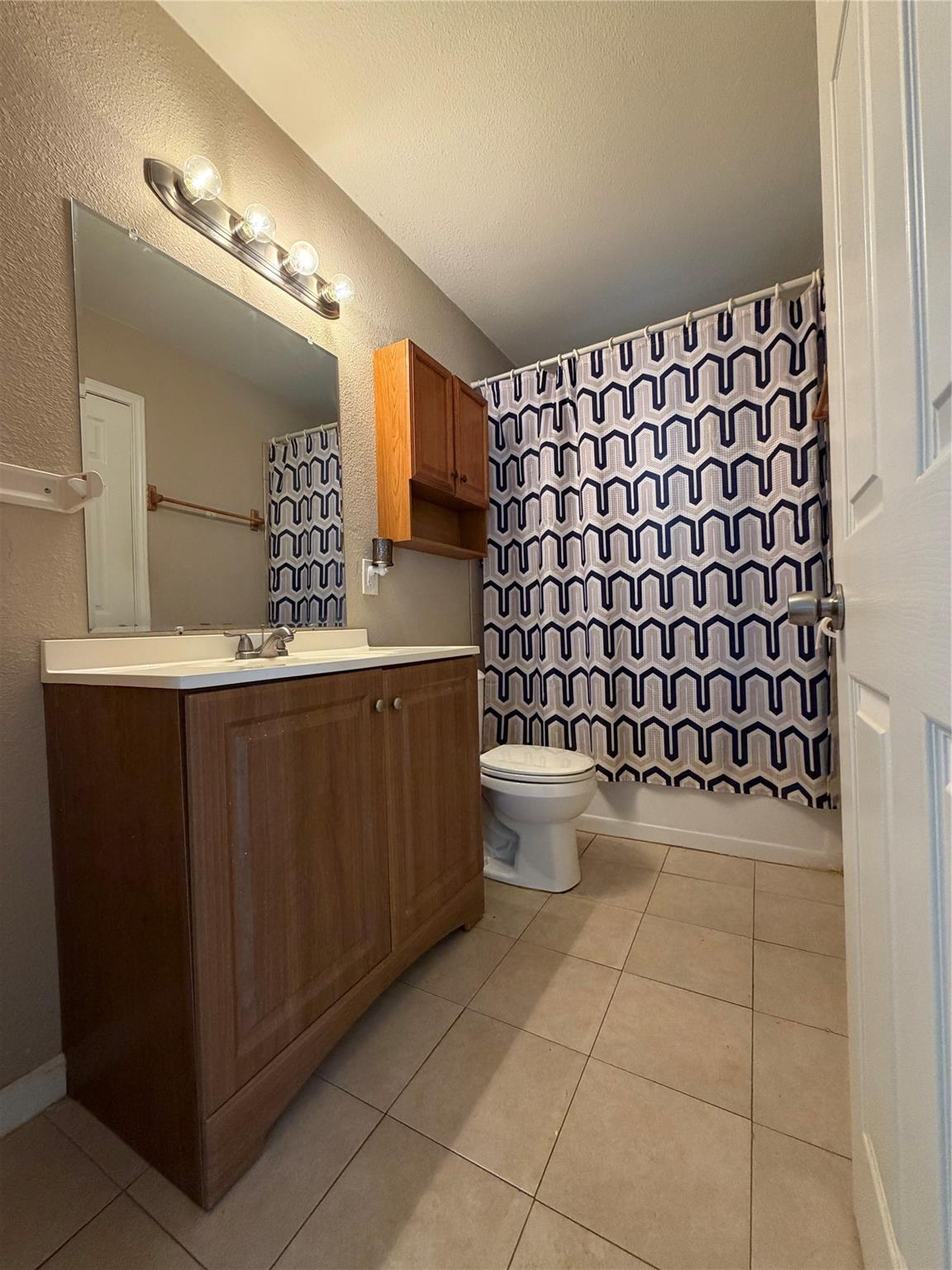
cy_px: 635
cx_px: 476
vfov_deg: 102.1
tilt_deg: -1.4
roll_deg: +1.3
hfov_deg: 85.7
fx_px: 513
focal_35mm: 14
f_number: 2.2
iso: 320
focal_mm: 2.22
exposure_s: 1/60
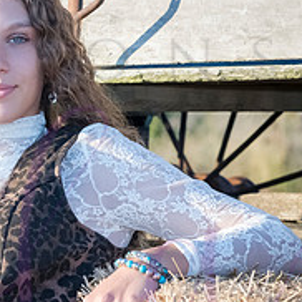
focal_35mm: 366
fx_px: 3613
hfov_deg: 4.8
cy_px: 140
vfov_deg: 4.8
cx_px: -28
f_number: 10
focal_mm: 135
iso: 1000
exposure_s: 1/400
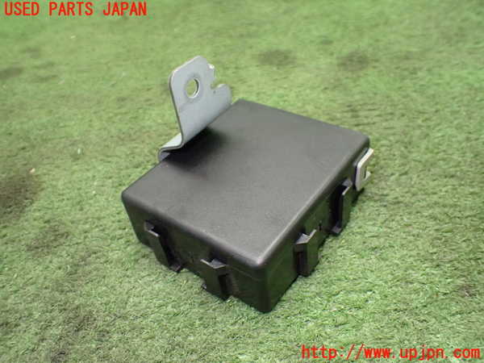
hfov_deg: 60.0
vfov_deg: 46.8
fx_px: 419
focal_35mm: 30
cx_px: 242
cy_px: 182
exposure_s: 1/100
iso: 800
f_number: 2.3
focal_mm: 5.4
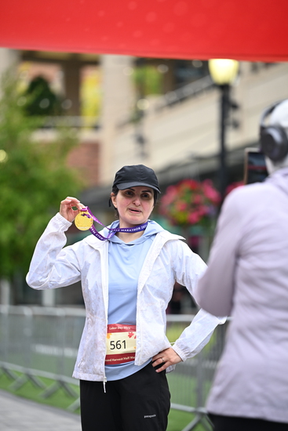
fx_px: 1799
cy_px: 216
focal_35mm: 150
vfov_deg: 13.7
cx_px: 144
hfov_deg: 9.2
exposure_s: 1/2000
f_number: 2.8
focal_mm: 150
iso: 640
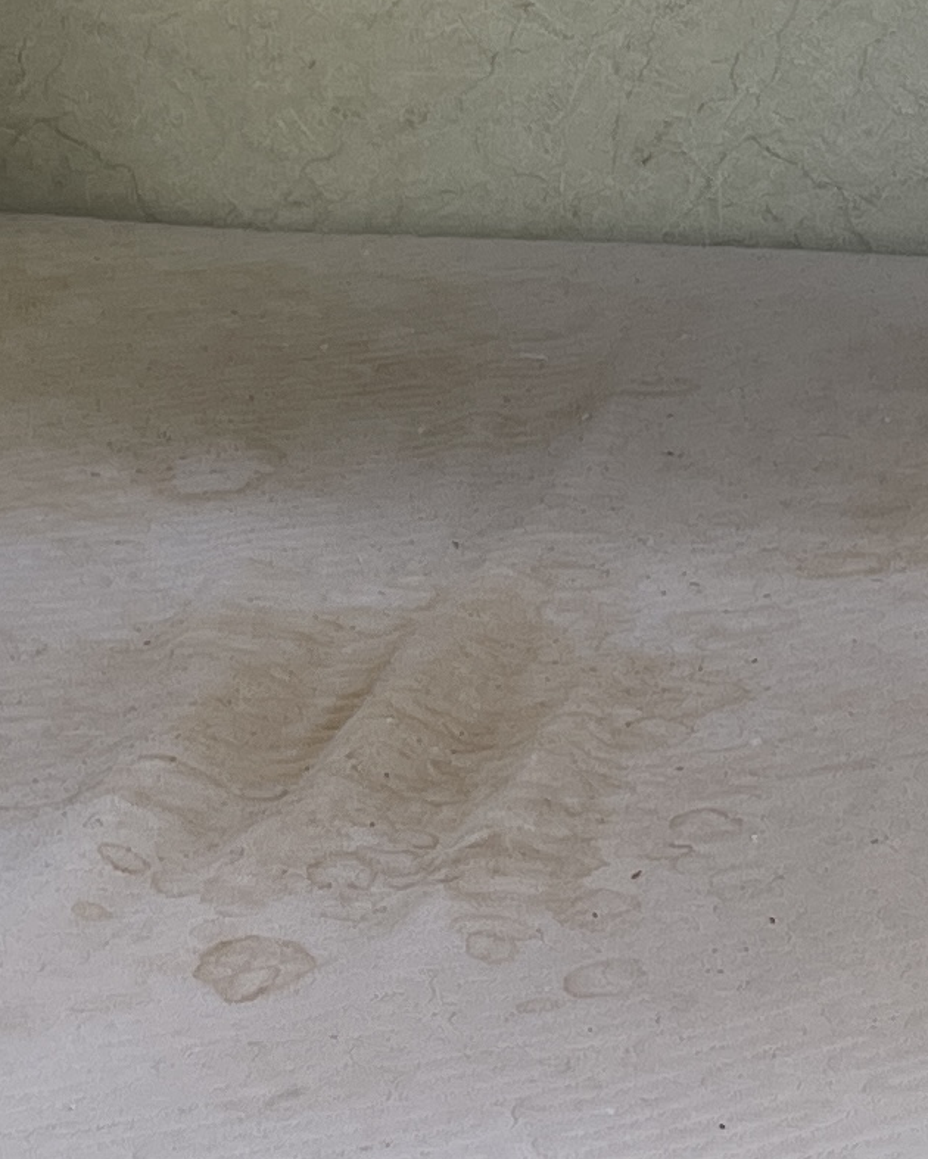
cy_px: -402
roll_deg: +0.8
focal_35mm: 130
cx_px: 1055
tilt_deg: -5.6
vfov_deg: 14.1
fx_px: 4461
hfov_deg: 11.7
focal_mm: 4.2
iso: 40
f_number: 1.6
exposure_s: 1/121
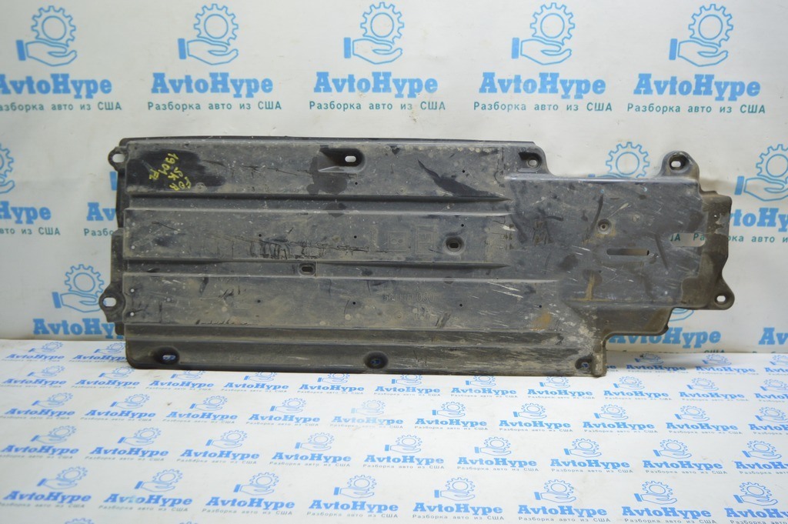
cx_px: 394
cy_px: 262
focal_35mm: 30
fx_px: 656
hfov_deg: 62.0
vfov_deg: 43.5
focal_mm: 20
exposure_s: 1/40
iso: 400
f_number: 3.8
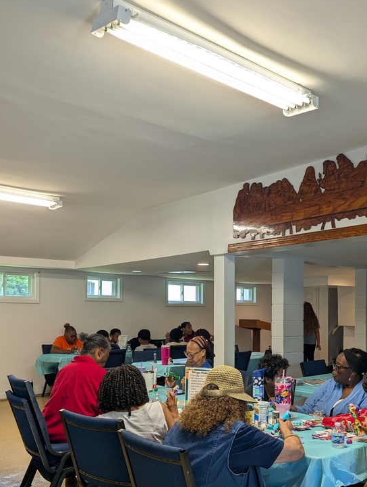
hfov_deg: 41.3
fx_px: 480
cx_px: 245
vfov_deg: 53.1
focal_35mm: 34
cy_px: 314
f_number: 1.85
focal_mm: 6.81
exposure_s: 1/120
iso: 64
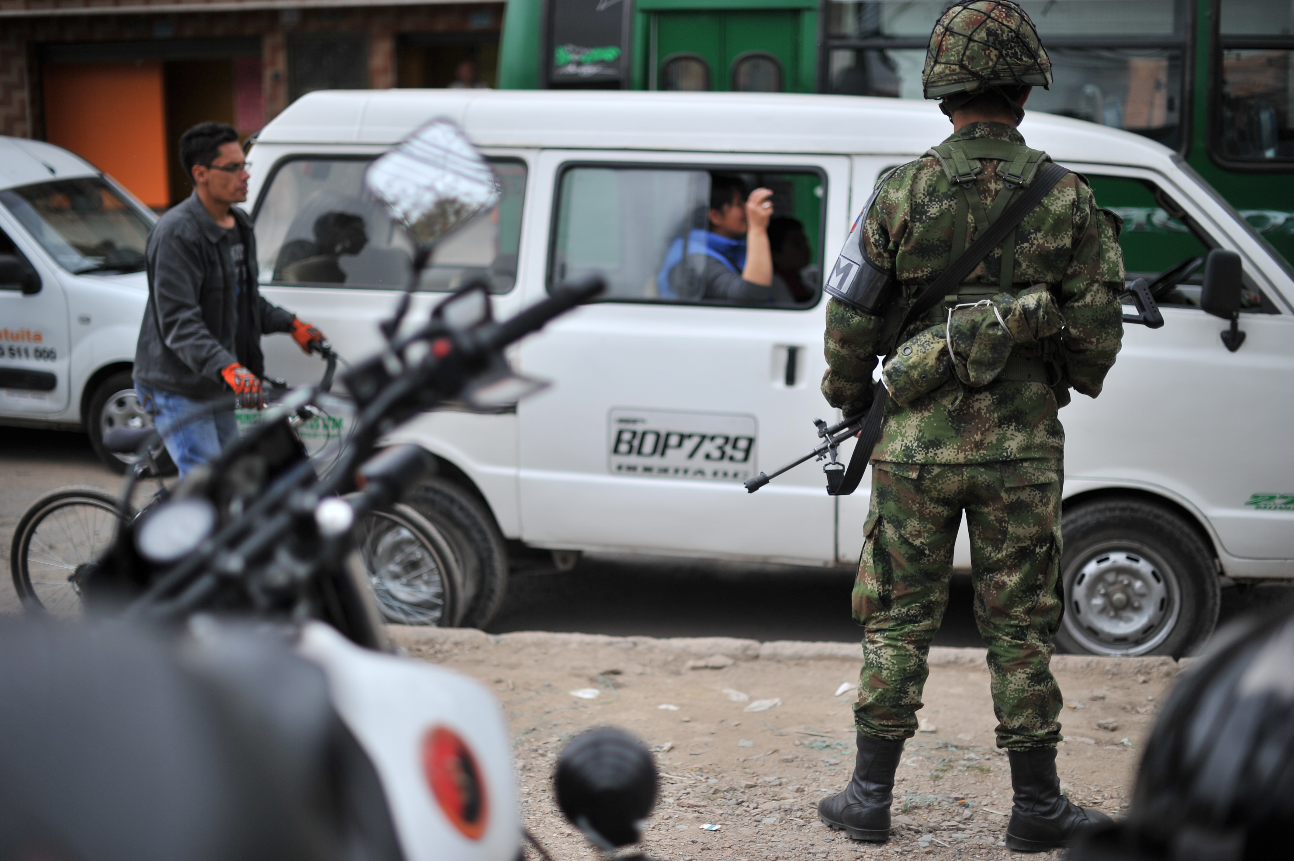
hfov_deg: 39.6
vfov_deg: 27.0
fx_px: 1796
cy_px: 430
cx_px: 647
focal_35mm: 50
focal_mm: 50
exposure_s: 1/8000
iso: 200
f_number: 1.6
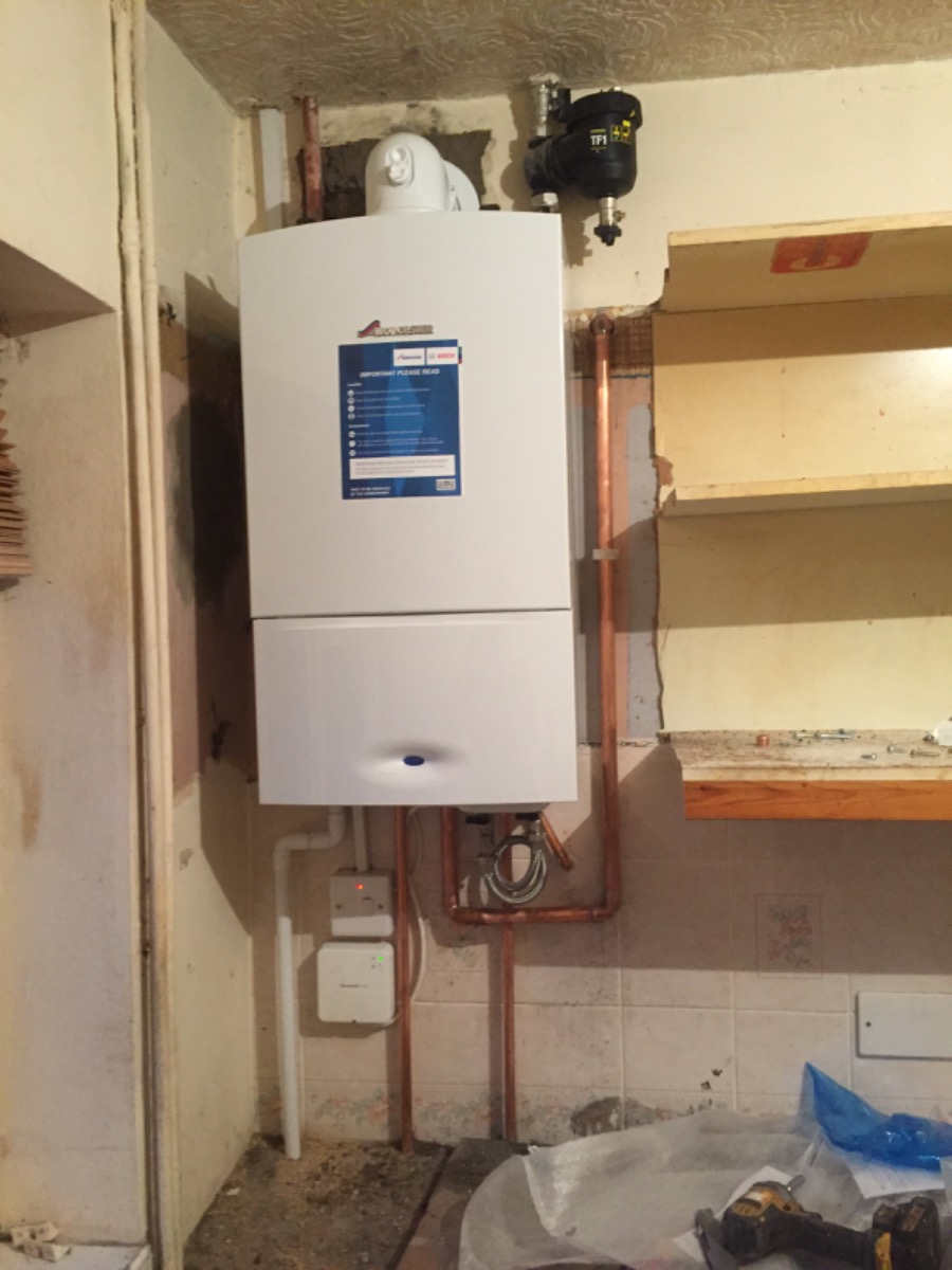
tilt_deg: +1.0
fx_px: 1063
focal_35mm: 29
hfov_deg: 48.2
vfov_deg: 61.7
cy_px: 635
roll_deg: +1.6
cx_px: 476
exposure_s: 1/33
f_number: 2.2
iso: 250
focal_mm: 4.15
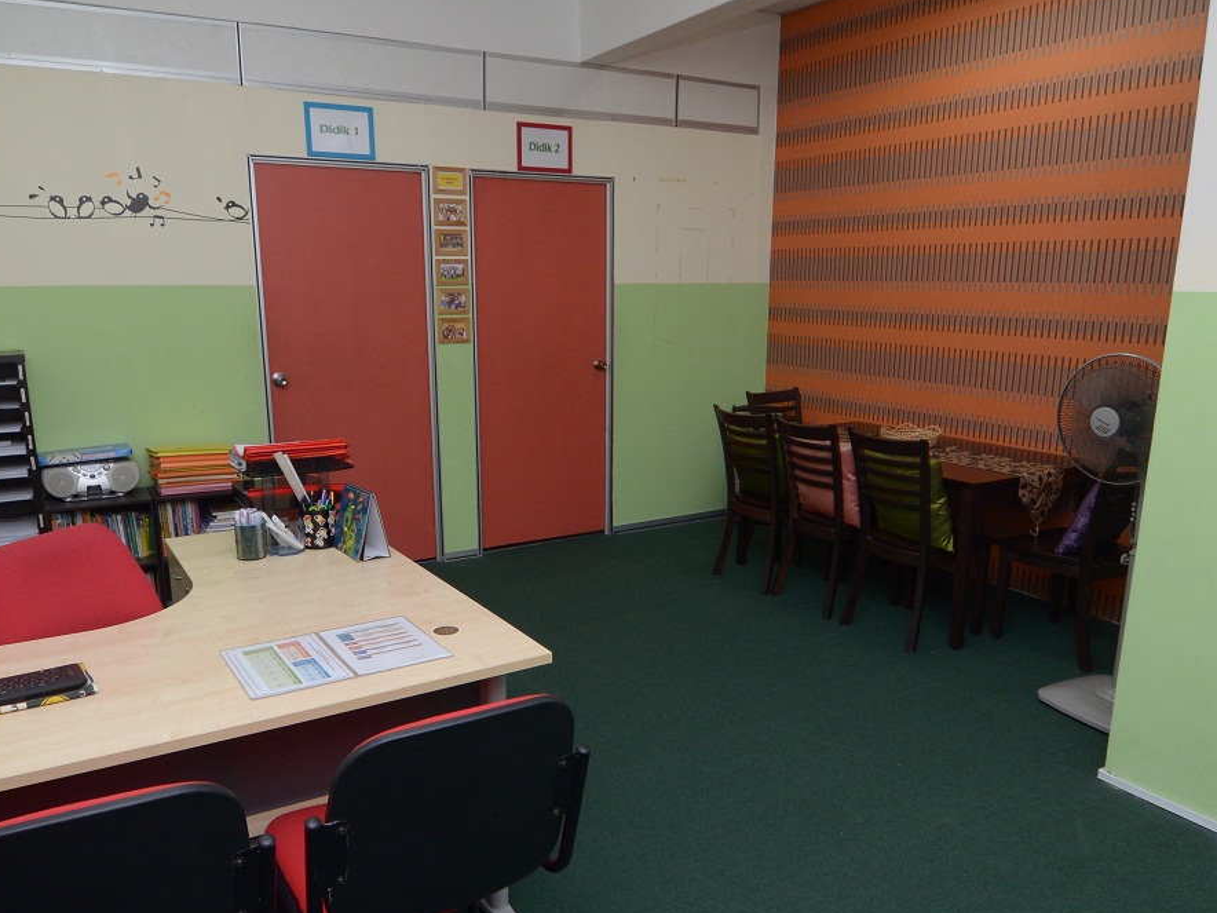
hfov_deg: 85.4
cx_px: 520
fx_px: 653
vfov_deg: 69.9
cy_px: 467
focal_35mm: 19
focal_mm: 11
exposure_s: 1/60
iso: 800
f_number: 6.3
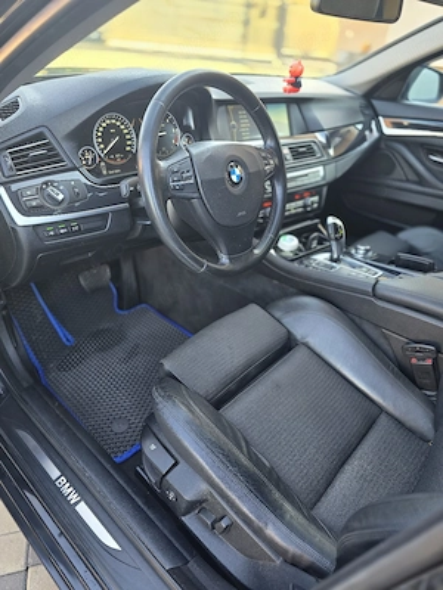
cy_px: 295
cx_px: 222
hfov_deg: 58.9
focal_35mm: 23
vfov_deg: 73.9
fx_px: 392
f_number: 1.7
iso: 100
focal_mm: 6.3
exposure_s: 1/101
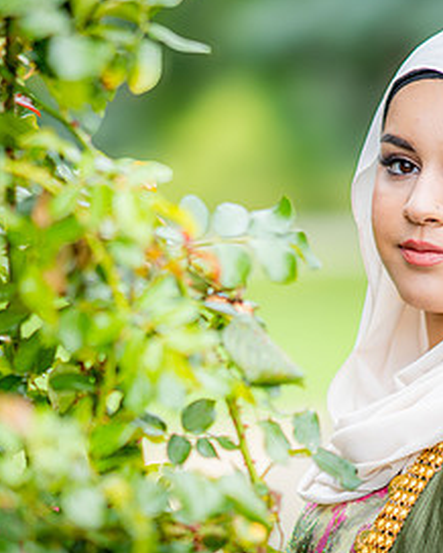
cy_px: 340
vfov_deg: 10.0
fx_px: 3160
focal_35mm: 193
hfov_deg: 8.0
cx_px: 227
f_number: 1.4
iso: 100
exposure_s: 1/2000
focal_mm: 85
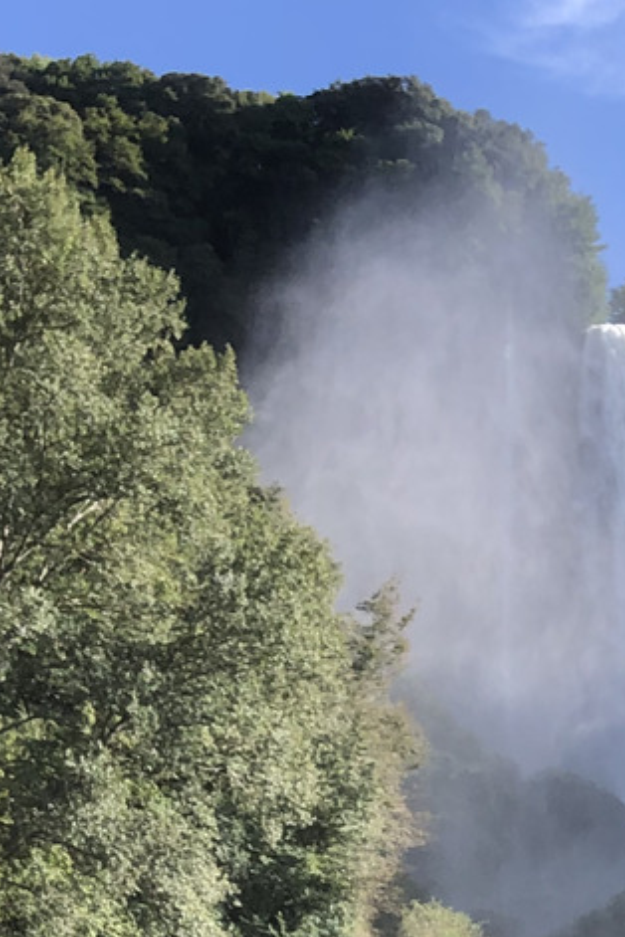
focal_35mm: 99
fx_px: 2578
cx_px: 939
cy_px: 1066
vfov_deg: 19.6
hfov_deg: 13.1
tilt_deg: +10.2
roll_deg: -0.7
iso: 20
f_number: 1.8
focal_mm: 4
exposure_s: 1/796
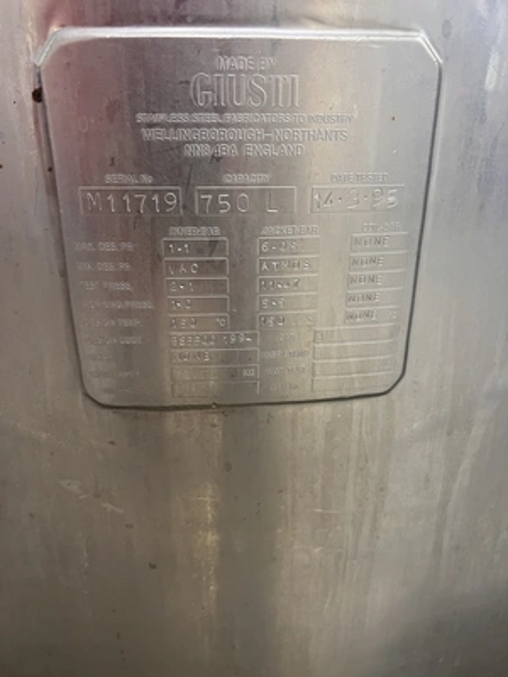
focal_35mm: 26
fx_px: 509
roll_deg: +0.3
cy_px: 338
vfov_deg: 67.3
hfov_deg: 53.1
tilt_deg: -22.2
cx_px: 254
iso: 250
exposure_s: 1/50
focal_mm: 5.7
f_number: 1.5
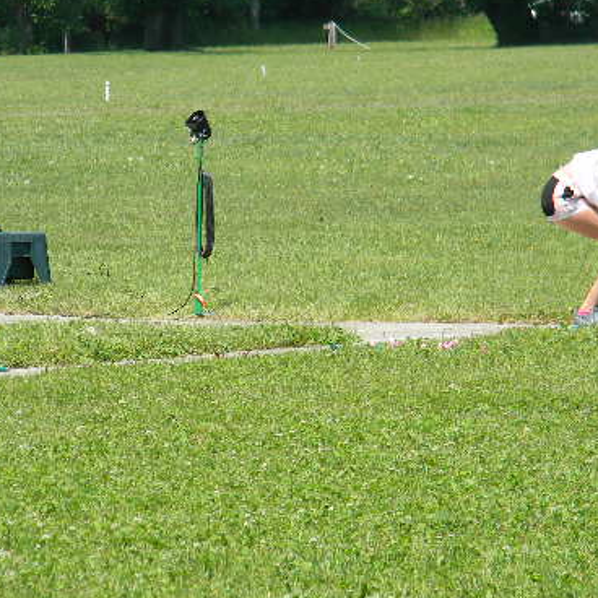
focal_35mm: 347
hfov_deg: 5.0
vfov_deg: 5.0
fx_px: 6782
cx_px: 188
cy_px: 250
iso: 80
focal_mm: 41
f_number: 5.4
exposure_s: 1/238
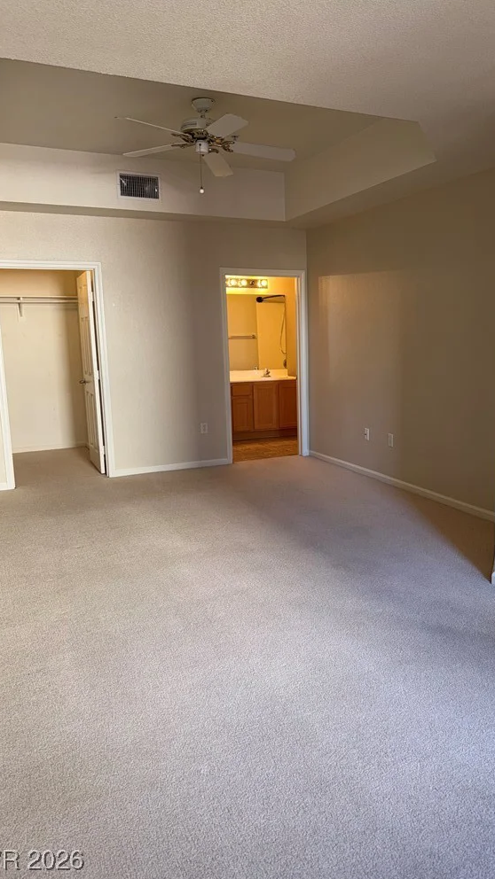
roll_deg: +0.8
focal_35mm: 27
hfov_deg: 42.6
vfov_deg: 69.9
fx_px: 630
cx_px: 304
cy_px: 432
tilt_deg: -8.6
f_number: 1.78
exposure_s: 1/30
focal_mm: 6.76
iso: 64
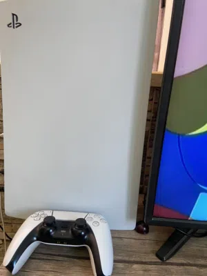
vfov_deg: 67.3
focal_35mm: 26
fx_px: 207
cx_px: 104
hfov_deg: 53.1
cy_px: 138
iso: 160
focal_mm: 4.25
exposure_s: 1/50
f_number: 1.8
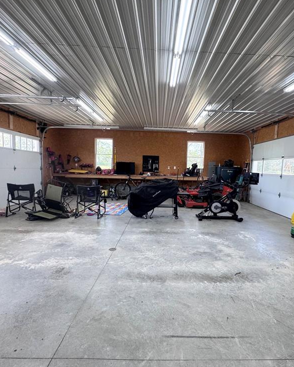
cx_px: 165
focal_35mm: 19
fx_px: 207
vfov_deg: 83.3
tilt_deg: -5.5
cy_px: 186
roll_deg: -1.2
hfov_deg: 70.6
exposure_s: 1/120
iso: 160
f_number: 2.2
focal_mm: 2.22
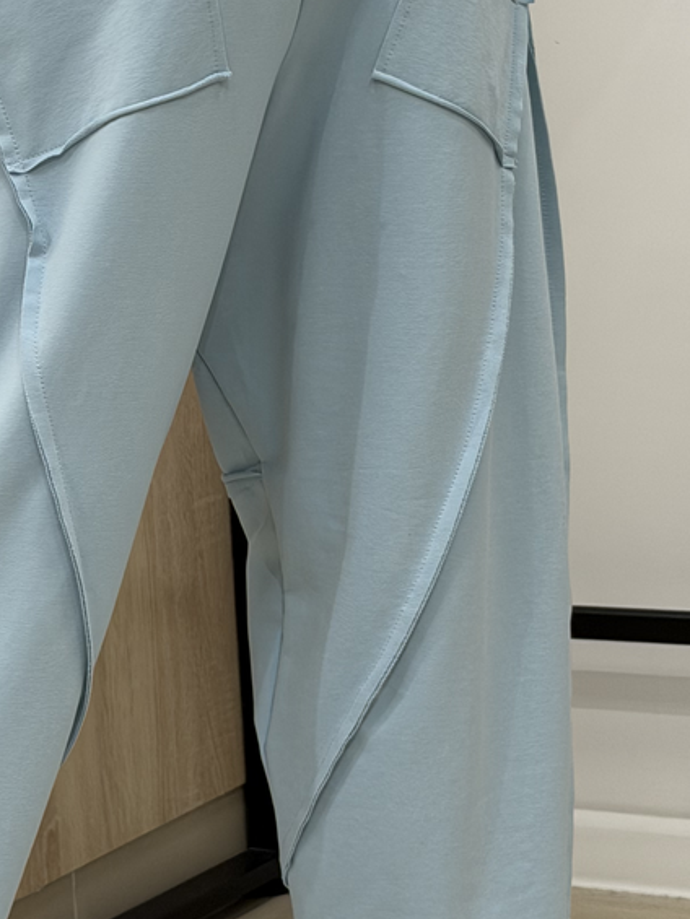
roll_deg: +3.8
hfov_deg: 12.4
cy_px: 335
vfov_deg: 16.5
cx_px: 205
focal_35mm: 119
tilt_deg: -6.8
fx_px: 3162
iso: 64
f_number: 1.78
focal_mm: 6.76
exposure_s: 1/100
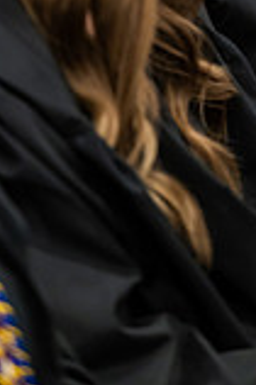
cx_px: 261
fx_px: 3175
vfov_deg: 6.9
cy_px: -158
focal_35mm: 297
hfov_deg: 4.6
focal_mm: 104
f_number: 2.8
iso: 2500
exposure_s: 1/200
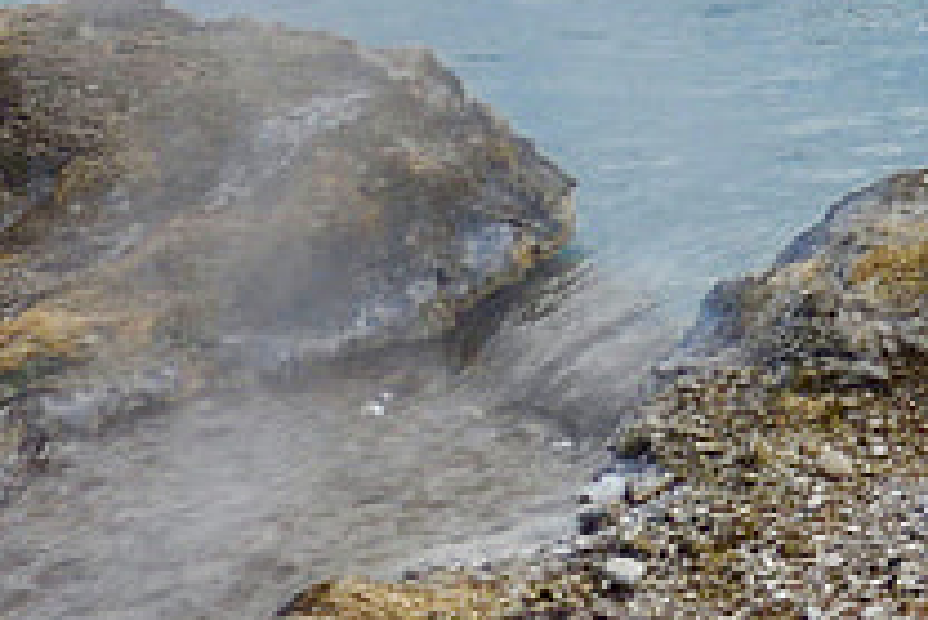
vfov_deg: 5.1
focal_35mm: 269
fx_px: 6939
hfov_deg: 7.4
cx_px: 1811
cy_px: -433
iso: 110
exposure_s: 1/100
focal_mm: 35
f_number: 6.3
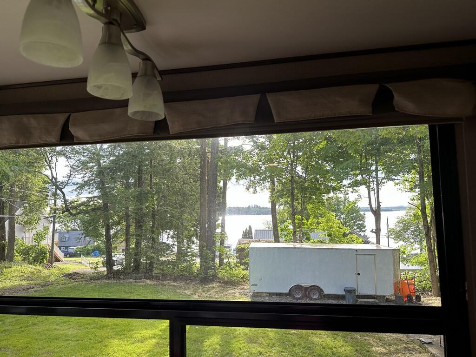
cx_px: 238
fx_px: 330
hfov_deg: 71.6
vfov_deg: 56.8
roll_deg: +0.4
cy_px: 178
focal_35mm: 24
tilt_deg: +4.8
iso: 100
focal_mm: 6.86
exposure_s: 1/121
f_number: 1.78
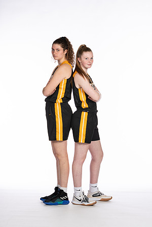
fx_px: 779
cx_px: 76
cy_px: 114
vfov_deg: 16.7
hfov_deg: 11.1
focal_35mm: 123
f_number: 5.6
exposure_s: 1/100
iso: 100
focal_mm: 82
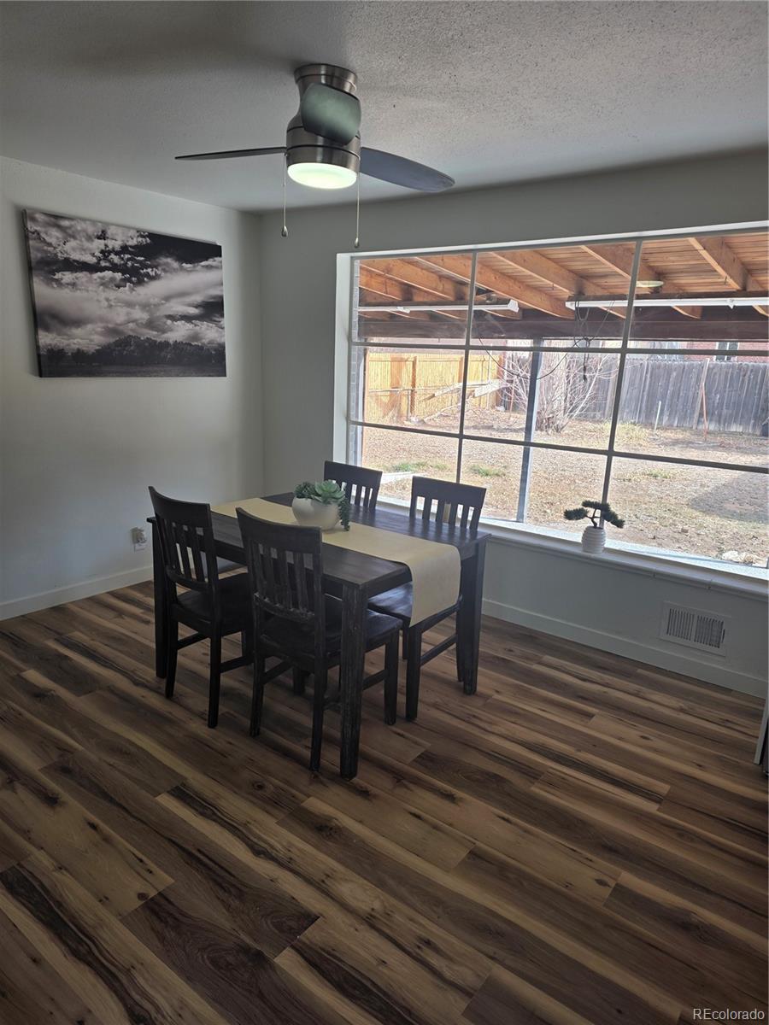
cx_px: 384
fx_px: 681
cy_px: 512
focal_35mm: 23
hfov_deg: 58.9
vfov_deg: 73.9
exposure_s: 1/120
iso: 20
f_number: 1.7
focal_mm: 6.25
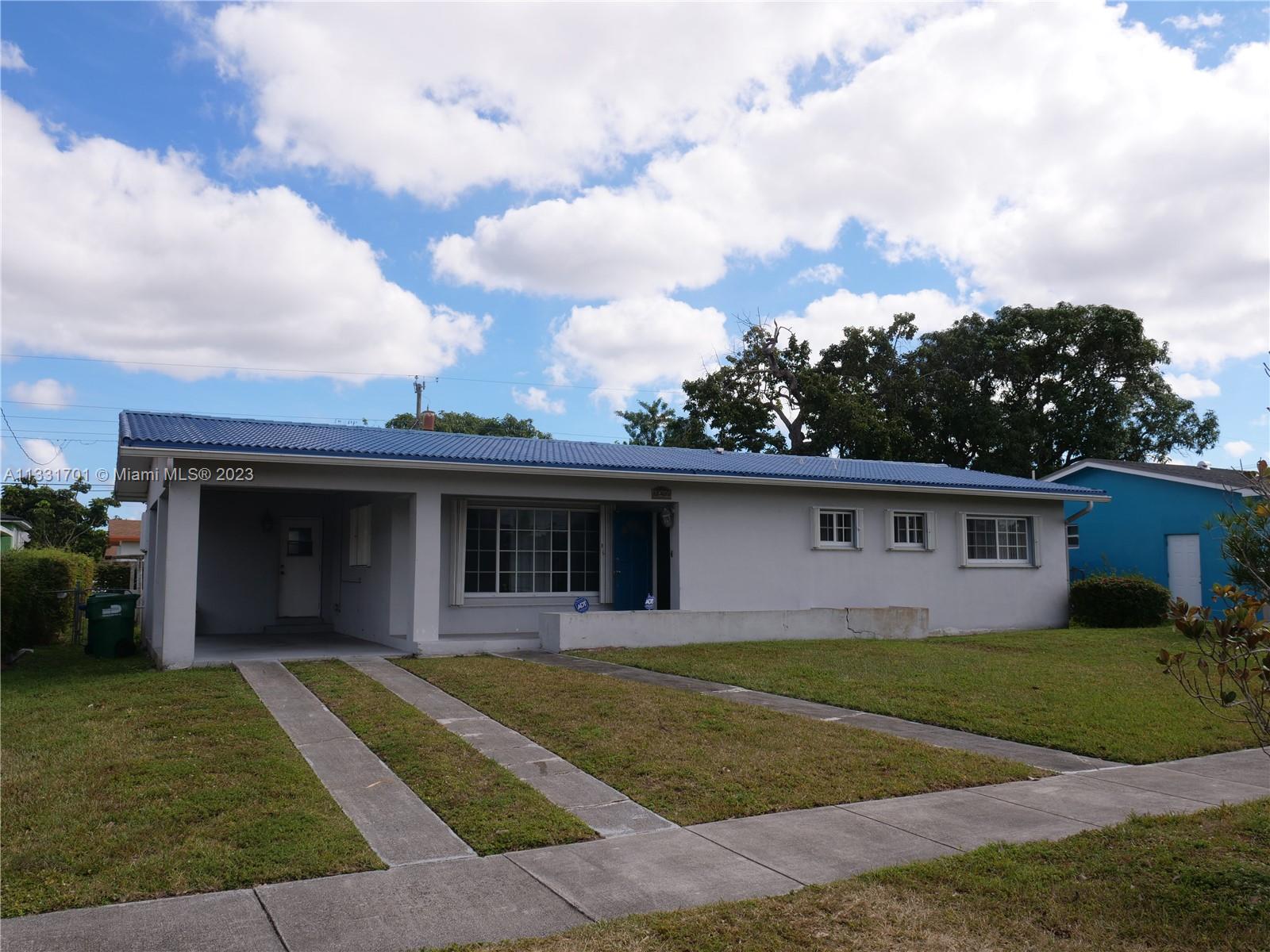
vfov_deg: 49.7
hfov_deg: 63.4
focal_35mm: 28
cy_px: 476
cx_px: 635
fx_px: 1027
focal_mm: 14
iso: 200
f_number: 7.1
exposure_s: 1/640
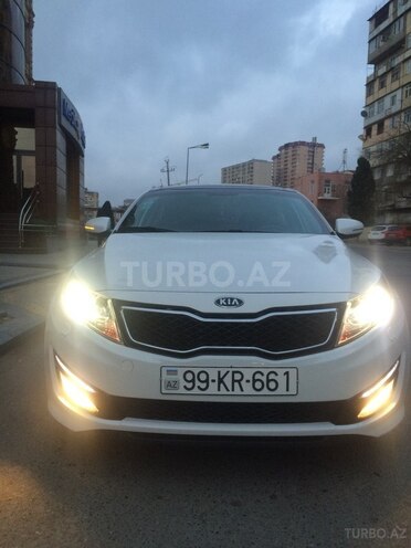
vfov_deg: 61.7
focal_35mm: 29
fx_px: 459
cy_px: 274
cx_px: 206
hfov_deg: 48.2
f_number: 2.2
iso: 160
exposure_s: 1/33
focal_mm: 4.15
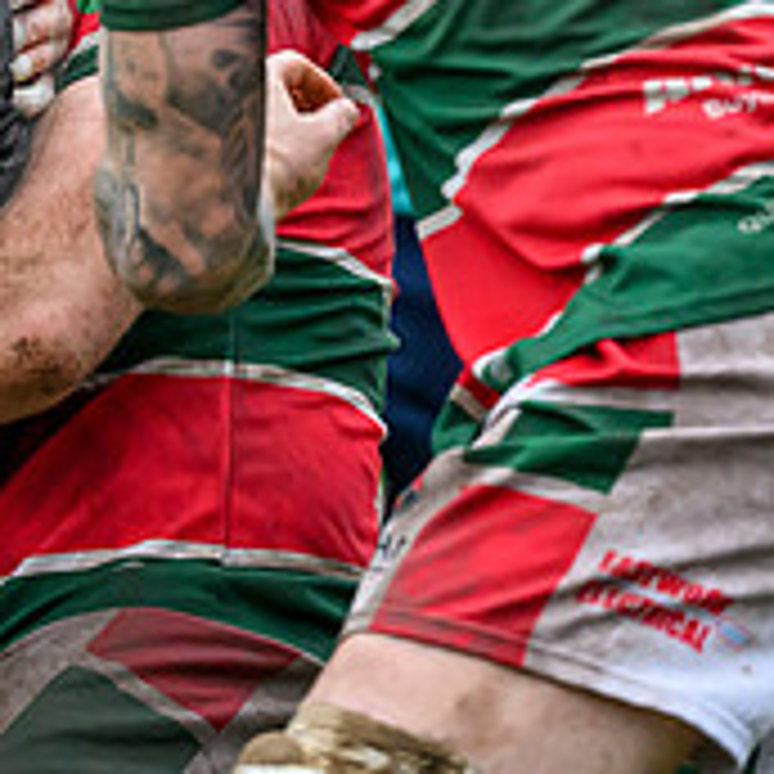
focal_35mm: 1414
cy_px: 156
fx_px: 35770
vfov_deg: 1.2
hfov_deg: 1.2
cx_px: -469
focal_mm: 400
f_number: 3.5
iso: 3200
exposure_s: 1/1600
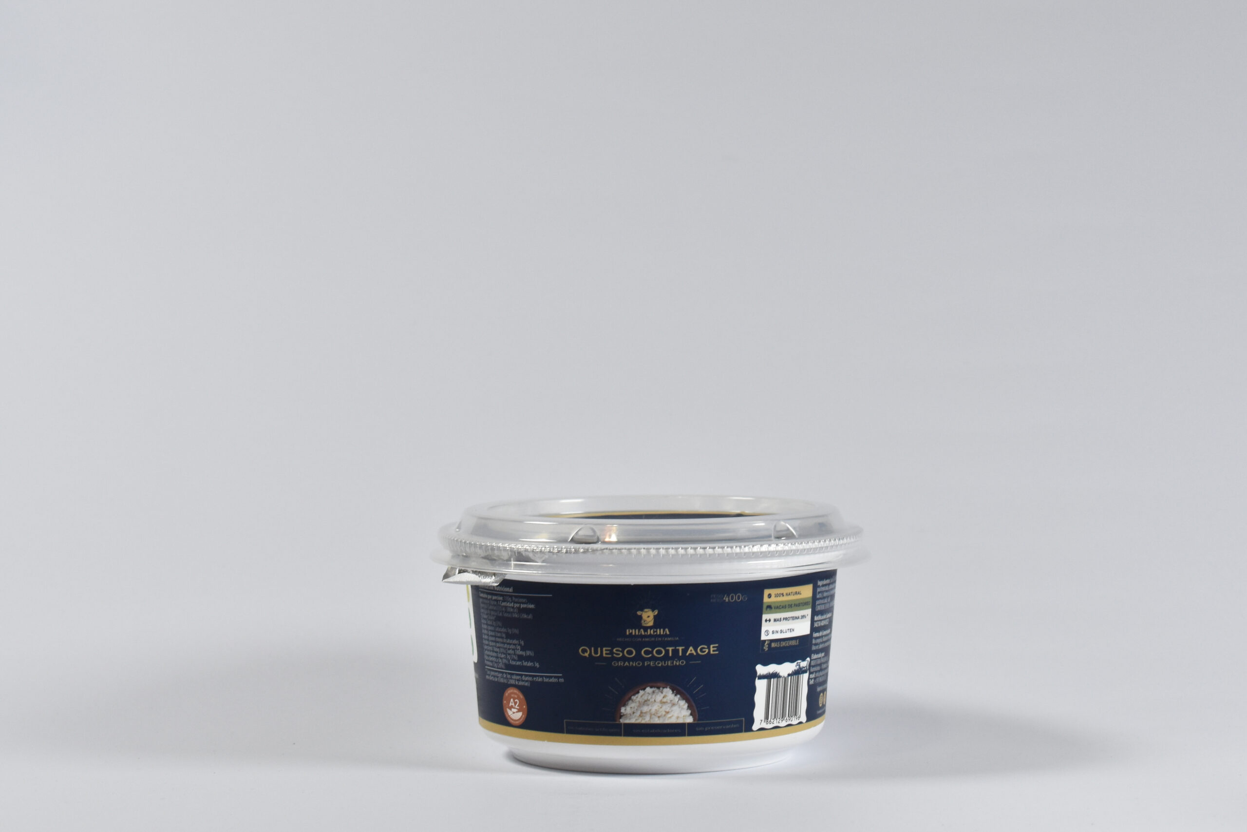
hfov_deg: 24.6
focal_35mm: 82
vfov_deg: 16.6
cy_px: 416
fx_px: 2858
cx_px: 624
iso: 400
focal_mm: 55
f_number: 8
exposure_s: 1/20
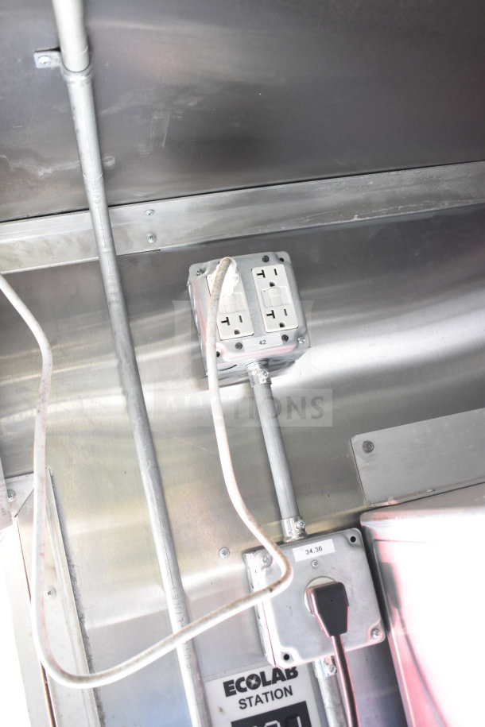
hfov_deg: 40.0
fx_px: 667
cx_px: 242
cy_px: 364
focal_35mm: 33
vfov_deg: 57.2
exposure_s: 1/40
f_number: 3.8
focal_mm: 22
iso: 1600
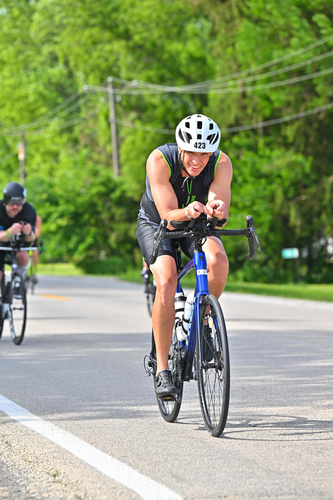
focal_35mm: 170
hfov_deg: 8.1
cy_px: 250
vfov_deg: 12.1
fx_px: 2358
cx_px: 166
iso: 250
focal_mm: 170
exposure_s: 1/1000
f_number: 5.6
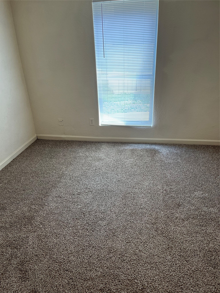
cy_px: 146
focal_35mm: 26
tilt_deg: -26.0
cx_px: 110
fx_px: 220
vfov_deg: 67.3
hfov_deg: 53.1
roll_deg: +2.4
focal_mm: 5.1
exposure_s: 1/120
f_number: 1.6
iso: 100
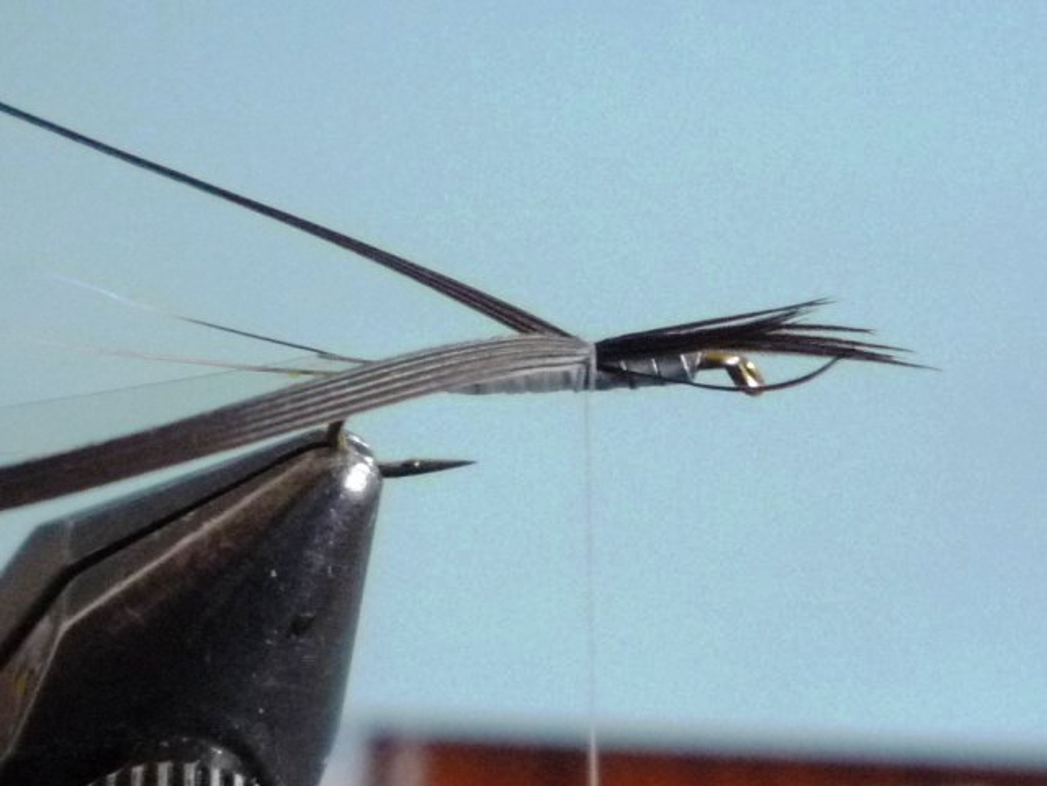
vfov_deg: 46.8
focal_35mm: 30
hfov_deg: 60.0
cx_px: 524
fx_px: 907
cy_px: 393
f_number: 3.3
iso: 400
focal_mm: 5.2
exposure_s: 1/25
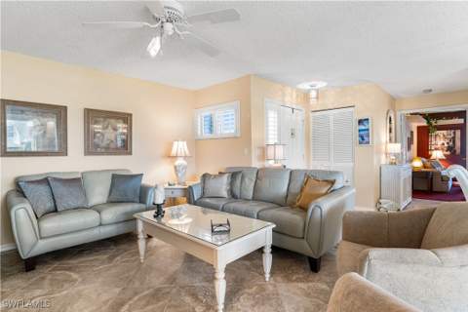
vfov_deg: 66.5
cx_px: 234
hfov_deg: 89.1
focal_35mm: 18
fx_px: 238
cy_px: 156
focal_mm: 18.3
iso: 400
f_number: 8
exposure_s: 1/4
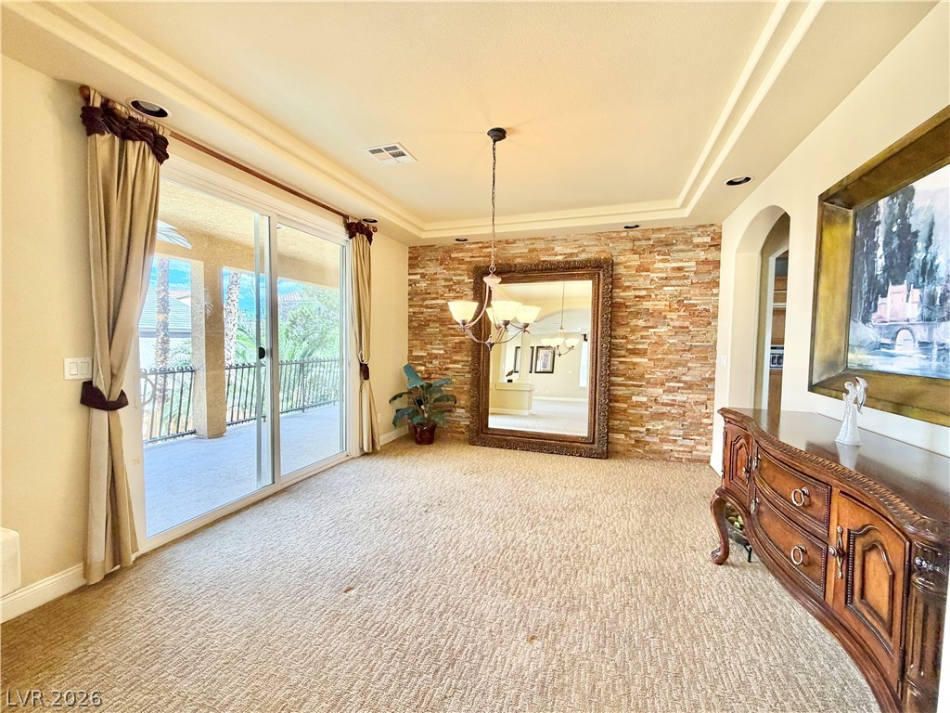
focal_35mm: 14
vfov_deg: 85.7
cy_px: 356
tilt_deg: -2.7
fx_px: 384
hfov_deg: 102.1
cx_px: 475
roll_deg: -0.9
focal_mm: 2.22
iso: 200
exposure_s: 1/120
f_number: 2.2
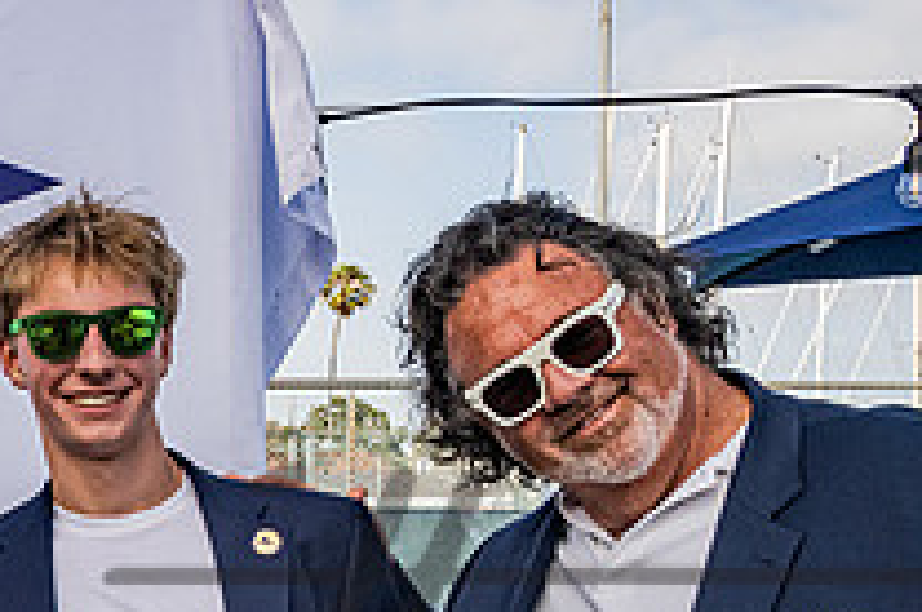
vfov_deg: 16.2
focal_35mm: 82
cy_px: 640
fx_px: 2097
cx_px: -212
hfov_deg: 22.6
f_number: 14
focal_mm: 28
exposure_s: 1/800
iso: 1600
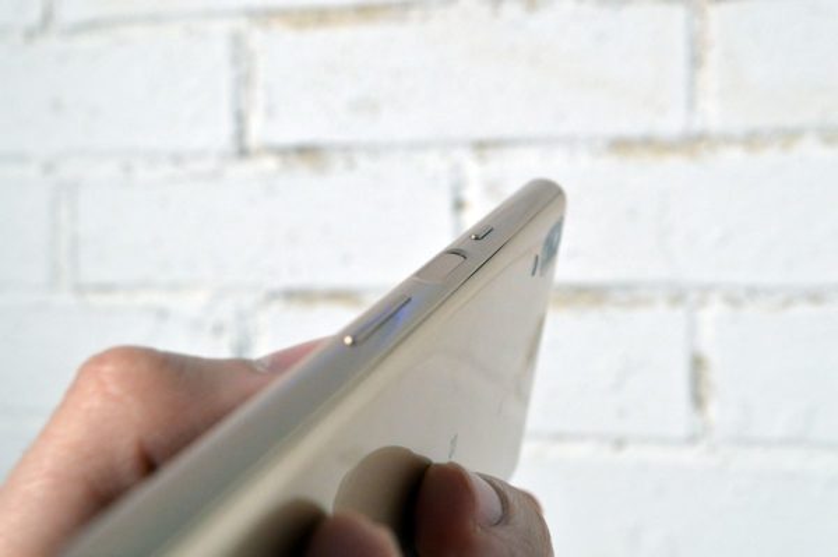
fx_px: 1012
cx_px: 419
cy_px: 278
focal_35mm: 44
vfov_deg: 30.8
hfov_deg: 45.0
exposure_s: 1/640
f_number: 10
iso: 1600
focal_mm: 29
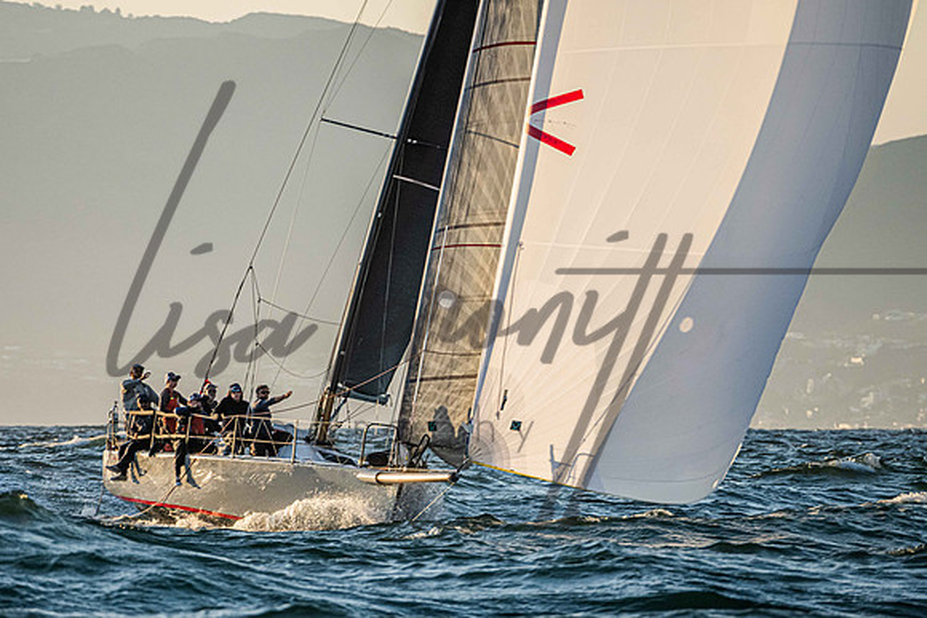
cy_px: 415
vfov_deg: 2.7
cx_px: 419
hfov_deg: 4.1
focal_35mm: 506
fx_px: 13026
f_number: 8
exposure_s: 1/1250
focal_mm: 370
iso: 640
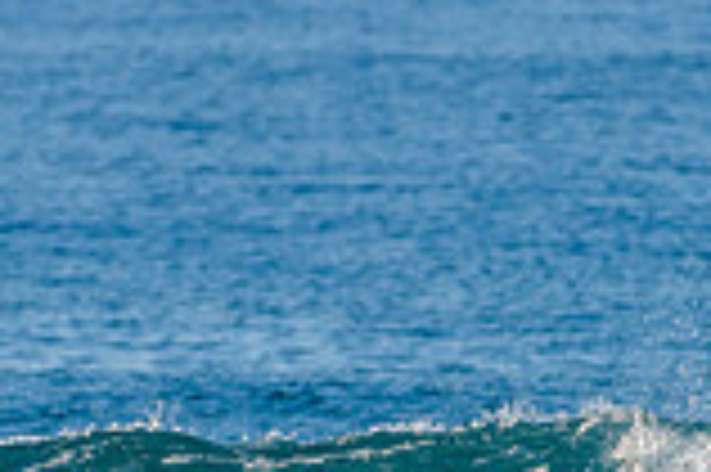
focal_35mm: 1840
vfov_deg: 0.7
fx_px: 36302
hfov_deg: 1.1
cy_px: 699
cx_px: 248
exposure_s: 1/2000
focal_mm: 500
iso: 320
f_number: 5.6
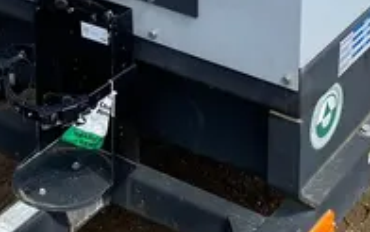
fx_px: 1040
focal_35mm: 103
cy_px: -88
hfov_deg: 20.1
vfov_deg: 12.3
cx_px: 245
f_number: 1.8
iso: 32
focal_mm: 4.25
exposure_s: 1/2358
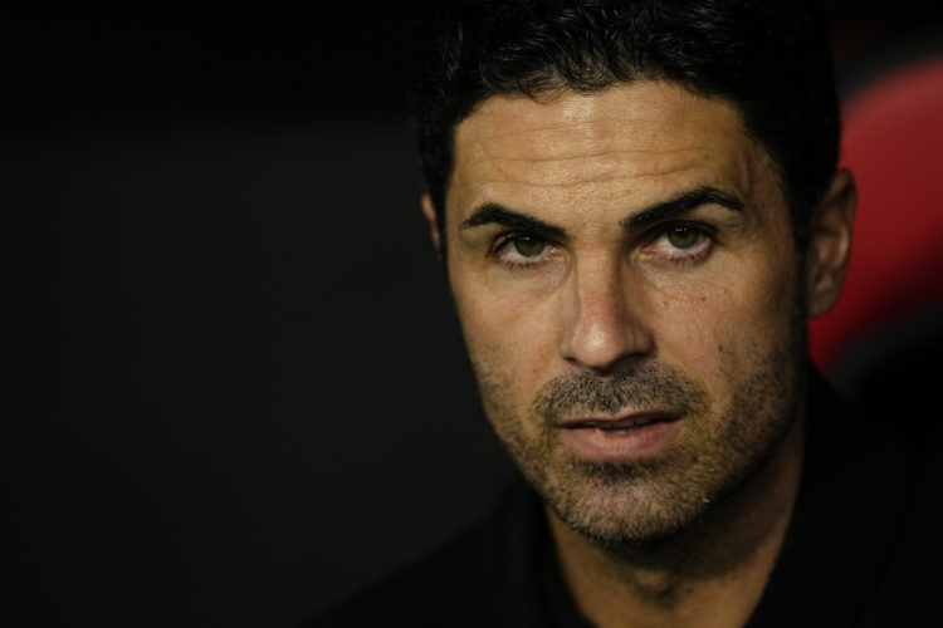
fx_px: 10477
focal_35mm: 400
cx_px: 472
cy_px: 314
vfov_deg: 3.4
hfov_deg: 5.2
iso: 2500
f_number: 2.8
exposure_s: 1/1250
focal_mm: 400
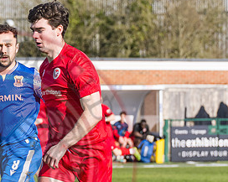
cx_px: 78
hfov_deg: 4.5
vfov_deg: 3.6
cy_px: 182
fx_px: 2905
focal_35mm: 431
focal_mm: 87
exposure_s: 1/2500
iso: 100
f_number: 4
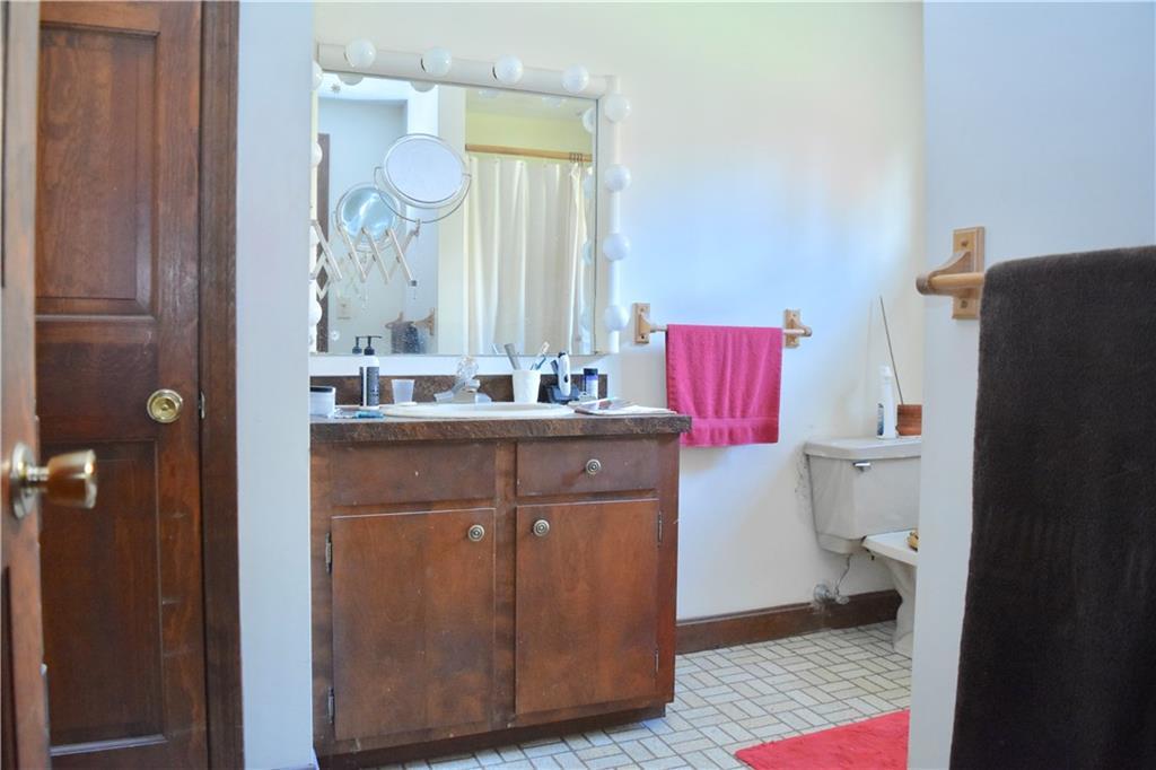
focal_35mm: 27
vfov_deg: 47.9
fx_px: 867
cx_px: 578
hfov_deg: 67.4
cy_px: 385
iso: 2000
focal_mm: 18
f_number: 3.5
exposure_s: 1/30
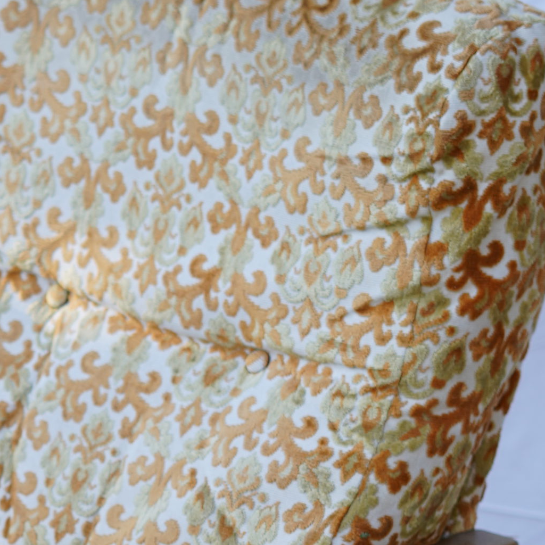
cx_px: -72
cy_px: 501
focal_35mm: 170
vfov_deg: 10.2
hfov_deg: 10.2
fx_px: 3028
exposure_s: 1/400
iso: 160
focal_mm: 50
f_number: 2.5
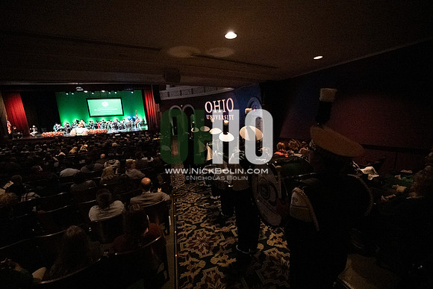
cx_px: 216
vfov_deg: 81.2
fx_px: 168
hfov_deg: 104.2
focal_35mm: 14
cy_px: 144
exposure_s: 1/250
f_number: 4
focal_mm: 14
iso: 25600
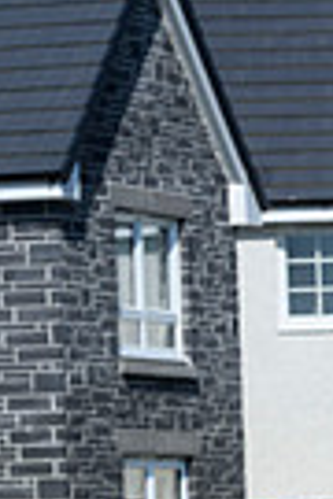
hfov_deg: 3.3
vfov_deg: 5.1
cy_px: 623
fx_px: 5619
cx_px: 1132
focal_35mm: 405
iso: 500
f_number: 7.1
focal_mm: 86
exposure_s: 1/2500
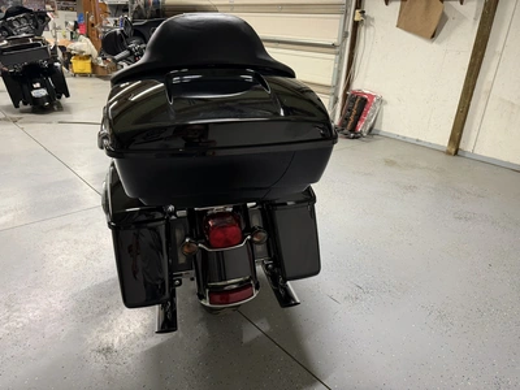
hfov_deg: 71.6
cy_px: 195
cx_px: 260
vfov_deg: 56.8
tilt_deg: -24.9
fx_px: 361
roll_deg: -2.0
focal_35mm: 24
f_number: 1.78
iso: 400
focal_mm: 6.76
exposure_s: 1/60
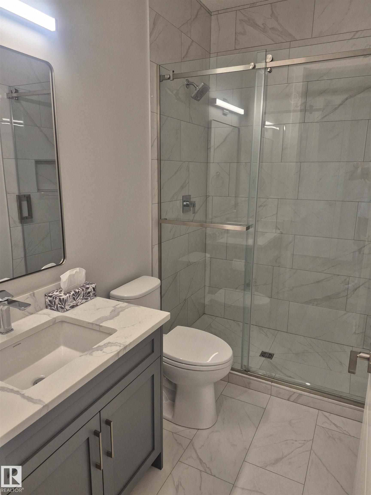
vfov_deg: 73.9
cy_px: 248
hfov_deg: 58.9
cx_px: 186
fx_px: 329
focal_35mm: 23
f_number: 1.8
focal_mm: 5.4
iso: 125
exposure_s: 1/120
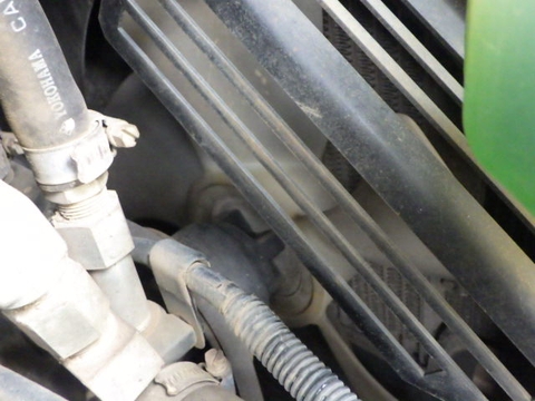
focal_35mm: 34
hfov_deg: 54.0
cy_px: 200
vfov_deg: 41.8
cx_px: 268
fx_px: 525
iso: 1600
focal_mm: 6.1
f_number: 3.8
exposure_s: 1/40
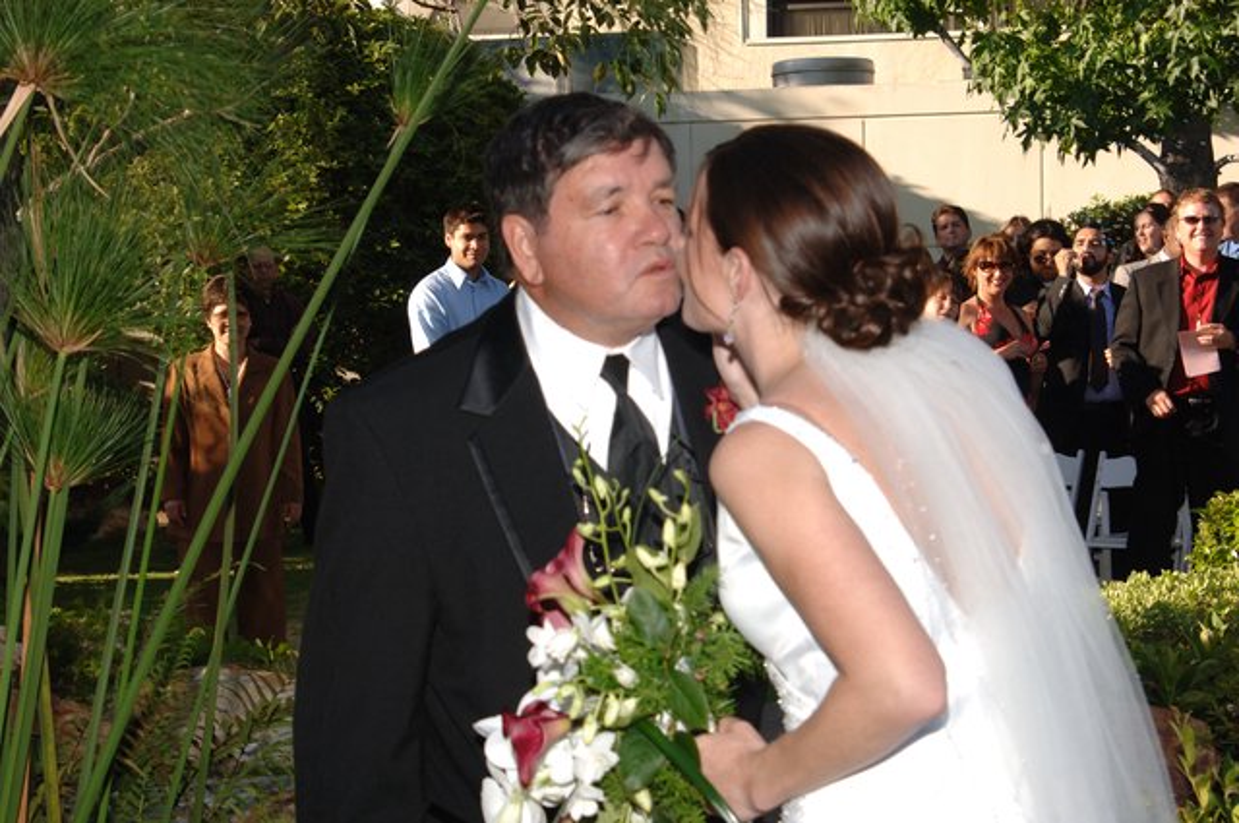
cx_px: 620
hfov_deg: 24.6
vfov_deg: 16.5
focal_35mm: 82
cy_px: 412
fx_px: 2836
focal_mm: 55
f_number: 7.6
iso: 400
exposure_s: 1/250
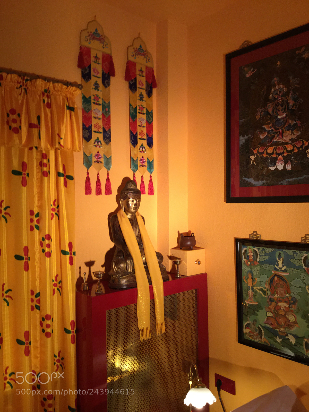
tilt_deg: +0.5
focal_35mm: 31
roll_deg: +1.9
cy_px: 206
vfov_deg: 58.4
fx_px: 369
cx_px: 154
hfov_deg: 45.4
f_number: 2.4
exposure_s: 1/30
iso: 125
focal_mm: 3.3
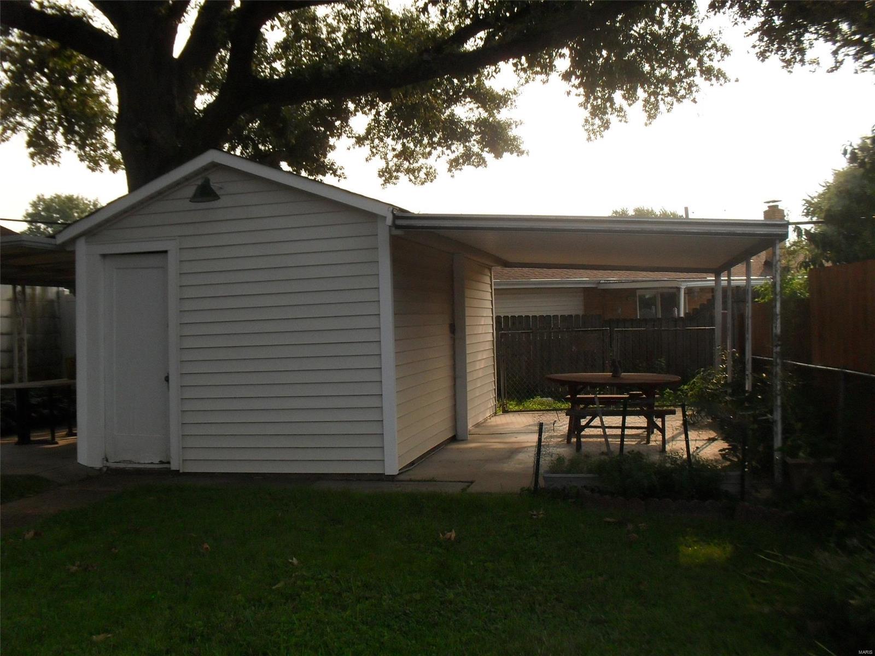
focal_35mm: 35
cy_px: 328
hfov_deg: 52.6
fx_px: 885
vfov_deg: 40.7
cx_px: 438
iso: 200
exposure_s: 1/250
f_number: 8.4
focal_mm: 6.3
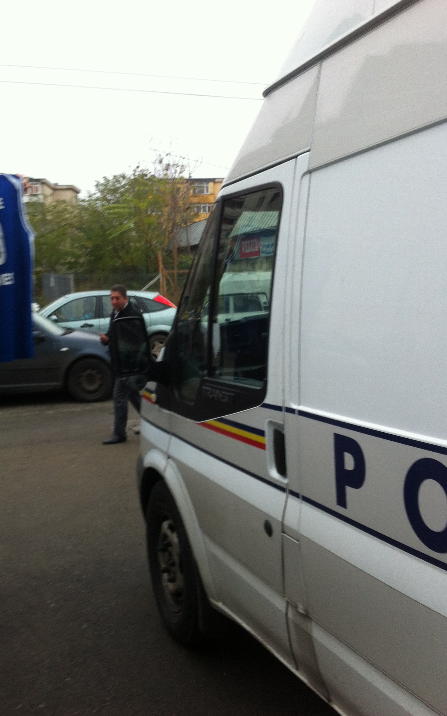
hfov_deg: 33.6
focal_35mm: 38
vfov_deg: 51.5
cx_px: 206
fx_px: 741
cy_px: 350
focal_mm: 3.85
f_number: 2.8
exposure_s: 1/120
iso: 80
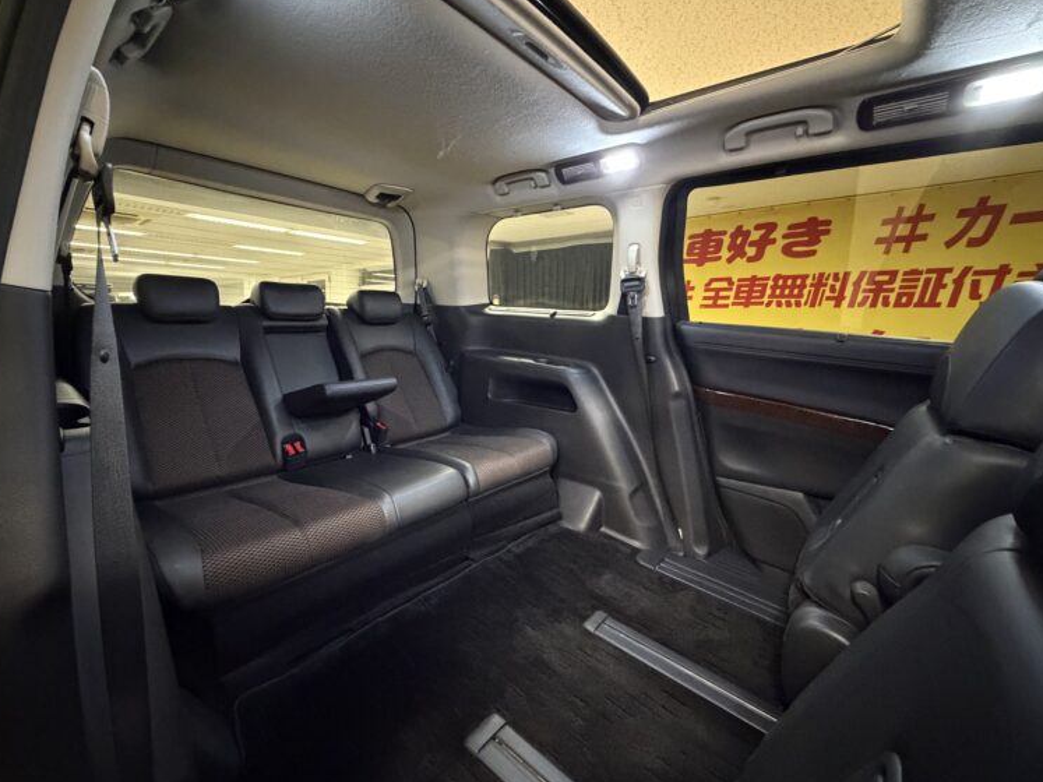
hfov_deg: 98.1
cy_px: 378
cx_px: 493
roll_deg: -0.7
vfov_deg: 81.7
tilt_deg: -7.4
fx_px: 452
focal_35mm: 15
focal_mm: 2.22
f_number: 2.2
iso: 1250
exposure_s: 1/33
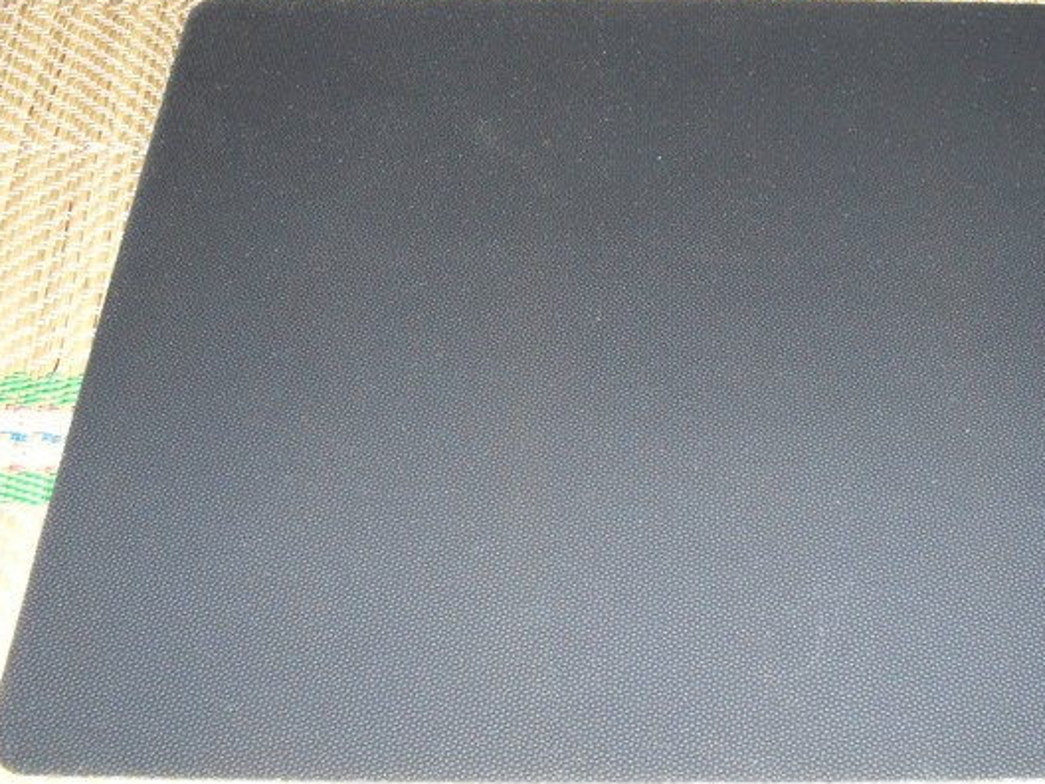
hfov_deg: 35.7
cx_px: 722
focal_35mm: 53
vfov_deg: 27.4
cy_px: 267
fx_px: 1600
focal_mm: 6.3
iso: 200
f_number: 3.2
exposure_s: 1/45
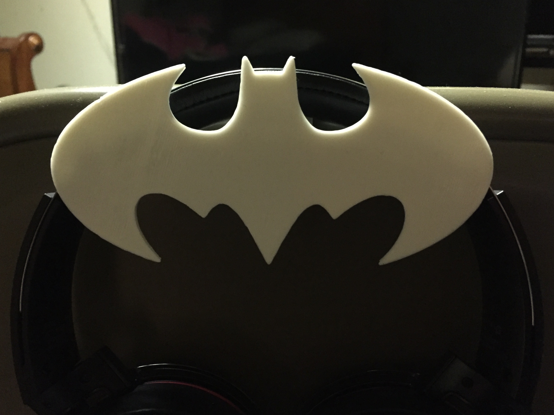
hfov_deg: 58.3
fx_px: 496
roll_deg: +0.6
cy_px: 202
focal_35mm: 31
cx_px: 279
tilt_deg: -18.5
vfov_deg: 45.4
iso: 800
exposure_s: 1/15
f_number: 2.2
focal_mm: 4.15
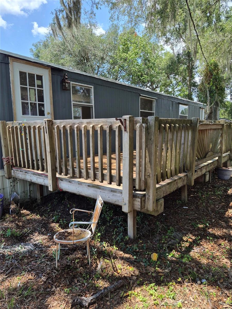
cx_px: 116
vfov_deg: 73.9
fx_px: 206
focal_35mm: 23
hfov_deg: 58.9
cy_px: 154
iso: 80
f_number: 1.8
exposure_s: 1/2824
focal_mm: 5.4
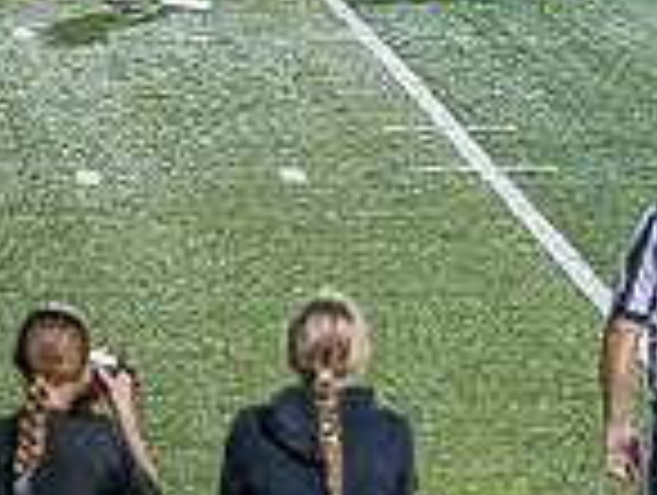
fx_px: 8707
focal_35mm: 458
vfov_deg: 3.2
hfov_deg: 4.3
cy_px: -198
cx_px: 1035
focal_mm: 120
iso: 2000
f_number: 4
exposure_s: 1/200
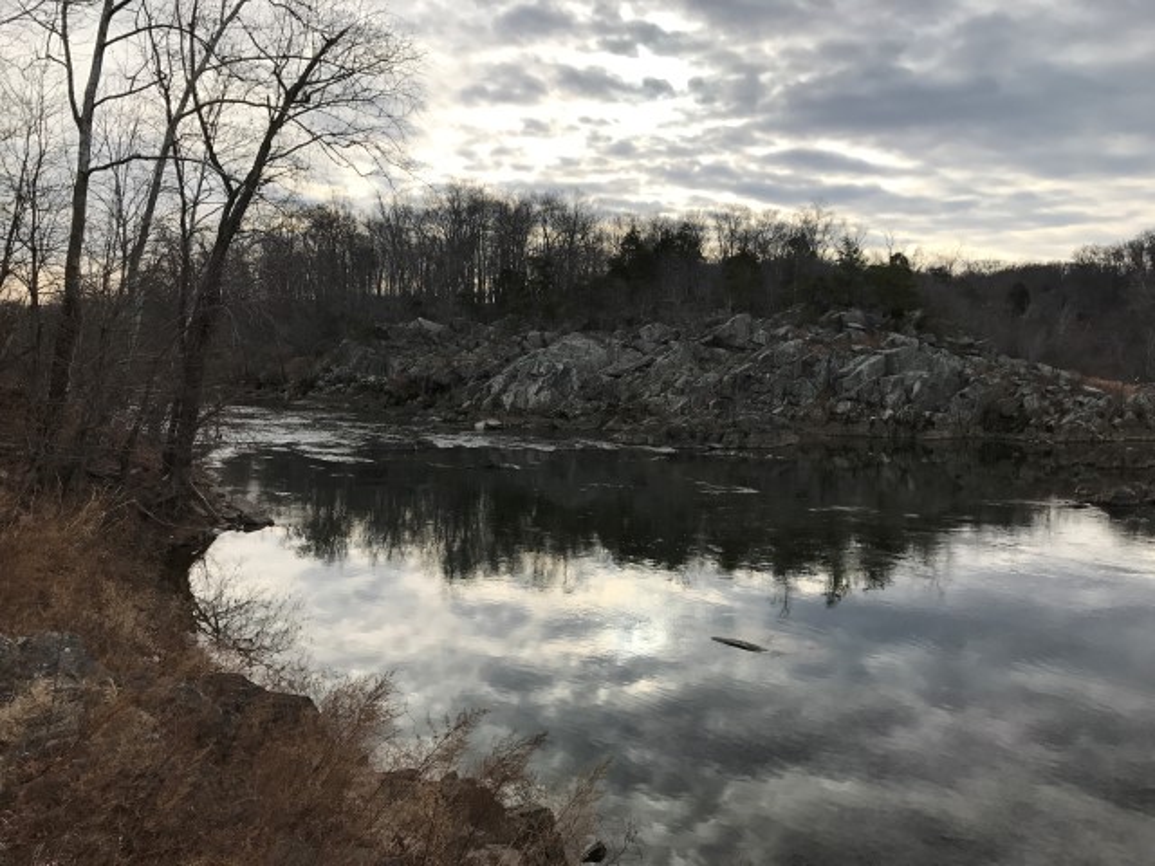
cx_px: 578
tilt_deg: -2.8
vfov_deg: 49.7
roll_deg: -1.3
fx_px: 934
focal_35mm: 28
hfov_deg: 63.4
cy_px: 433
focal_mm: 3.99
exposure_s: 1/1546
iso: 20
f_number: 1.8
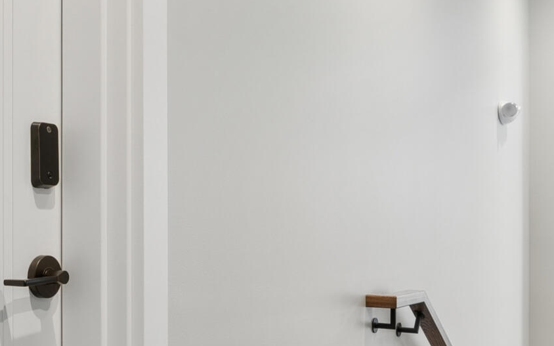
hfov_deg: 34.7
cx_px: 174
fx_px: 875
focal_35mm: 58
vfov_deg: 22.2
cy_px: 240
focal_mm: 16
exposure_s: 1/6
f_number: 7.1
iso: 320
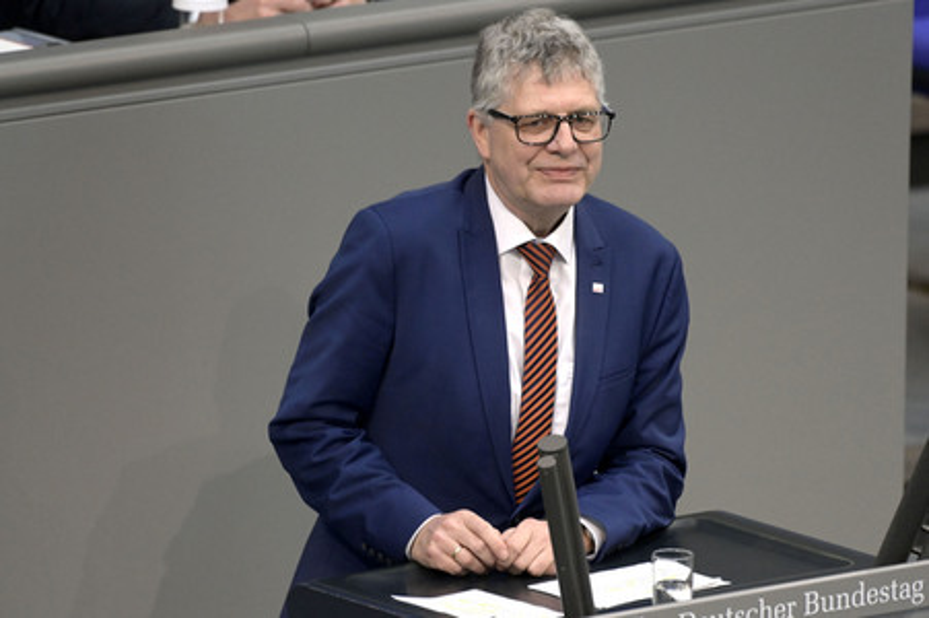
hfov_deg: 4.7
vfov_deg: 3.1
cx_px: 464
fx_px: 11346
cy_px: 309
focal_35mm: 440
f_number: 5.6
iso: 8000
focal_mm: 440
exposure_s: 1/400
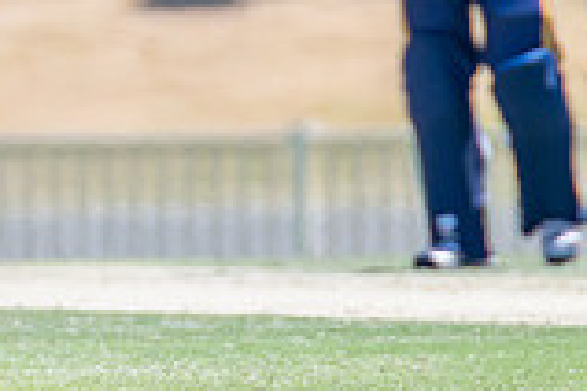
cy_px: -143
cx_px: -264
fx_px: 37614
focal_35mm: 2307
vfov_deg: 0.6
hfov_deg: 0.9
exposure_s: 1/2000
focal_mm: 600
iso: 1000
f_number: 5.6
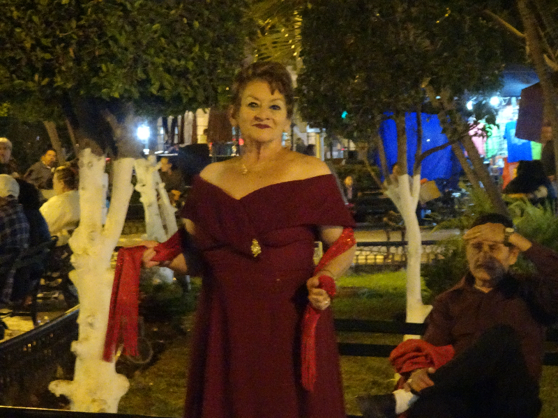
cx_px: 279
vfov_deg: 14.1
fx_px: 1693
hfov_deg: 18.7
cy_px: 209
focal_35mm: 105
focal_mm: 17.97
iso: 3200
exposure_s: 1/8
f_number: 5
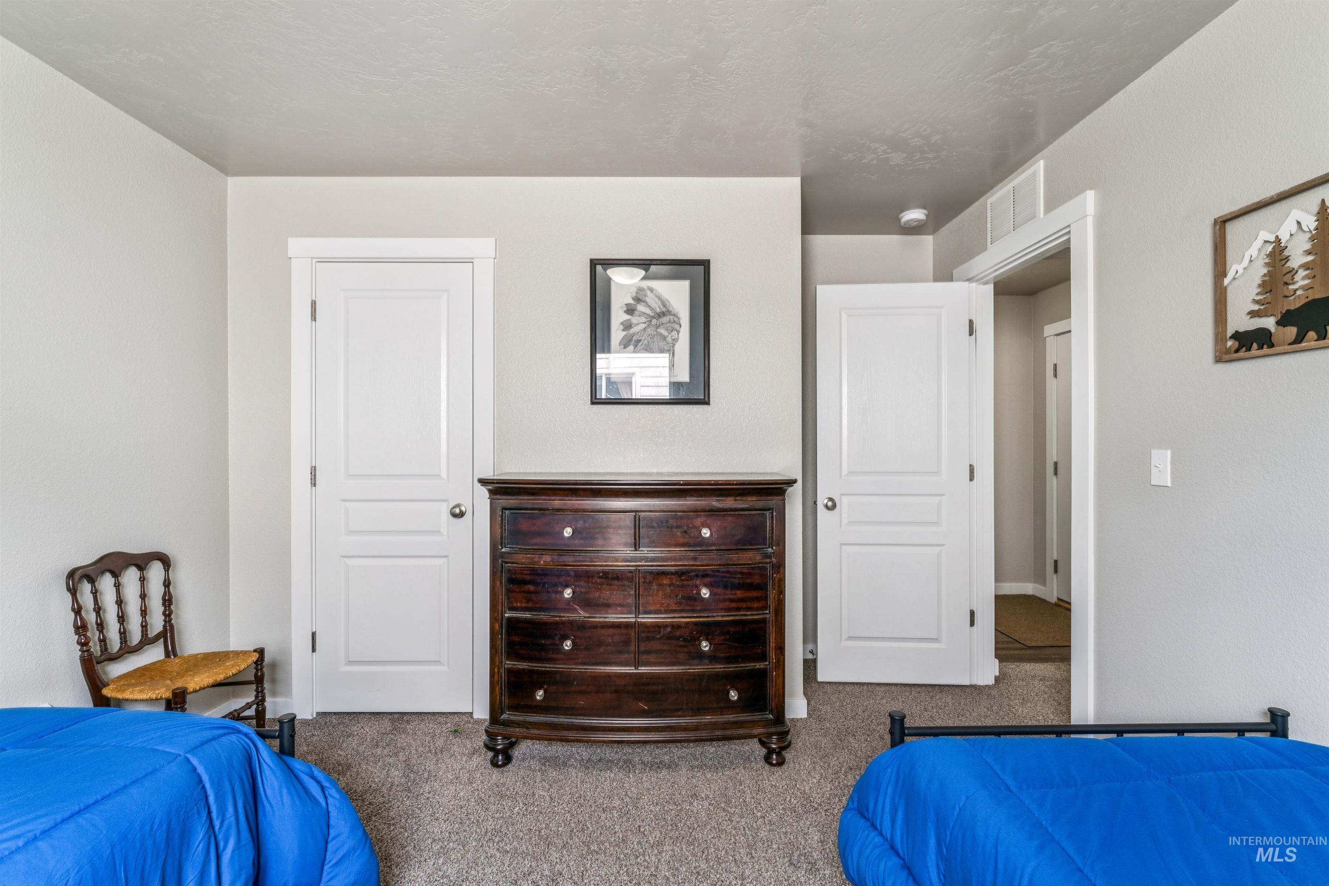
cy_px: 443
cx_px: 664
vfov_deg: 73.7
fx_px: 591
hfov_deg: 96.7
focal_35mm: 16
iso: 400
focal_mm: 16
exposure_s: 1/6
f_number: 13
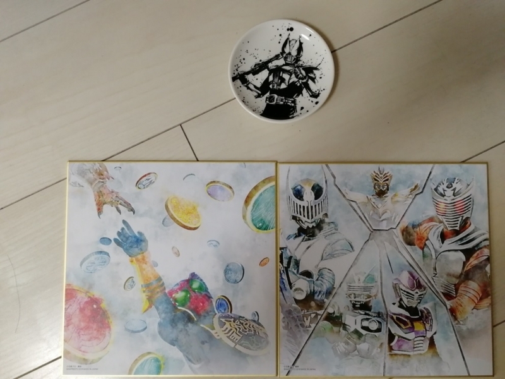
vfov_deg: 51.4
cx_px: 252
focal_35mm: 27
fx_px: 394
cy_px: 190
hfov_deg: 65.3
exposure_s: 1/33.3
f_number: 2.2
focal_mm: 3.95
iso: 160
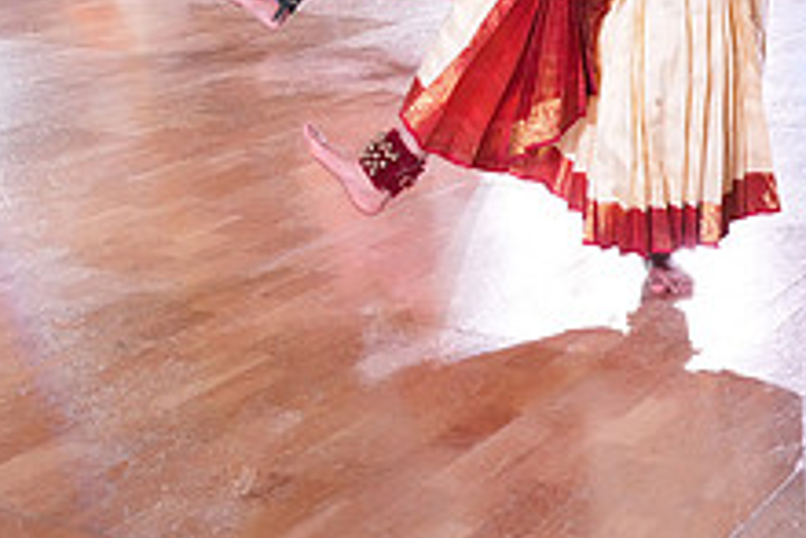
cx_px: 48
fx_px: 2128
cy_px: -156
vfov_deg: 13.9
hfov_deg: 20.9
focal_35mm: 95
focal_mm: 36
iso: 5000
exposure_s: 1/320
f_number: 5.6
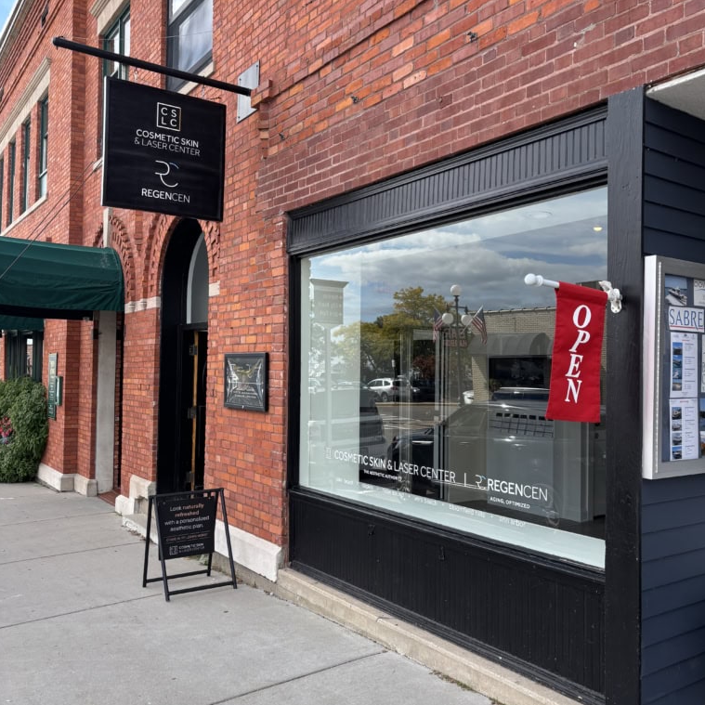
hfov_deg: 52.5
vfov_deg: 52.5
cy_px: 355
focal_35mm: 31
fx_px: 714
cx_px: 353
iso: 50
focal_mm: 6
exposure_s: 1/935
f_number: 1.6
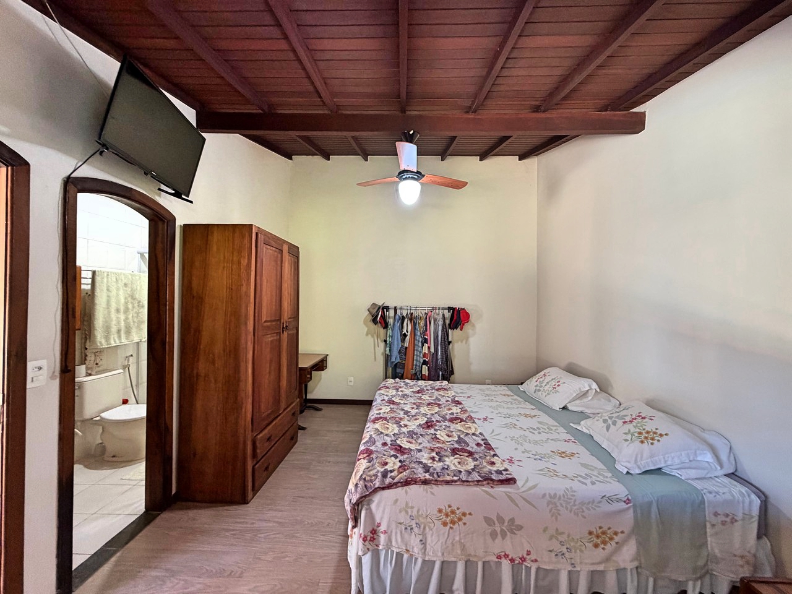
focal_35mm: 14
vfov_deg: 85.7
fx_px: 320
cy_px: 297
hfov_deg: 102.1
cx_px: 396
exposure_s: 1/60
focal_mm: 2.22
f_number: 2.2
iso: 320
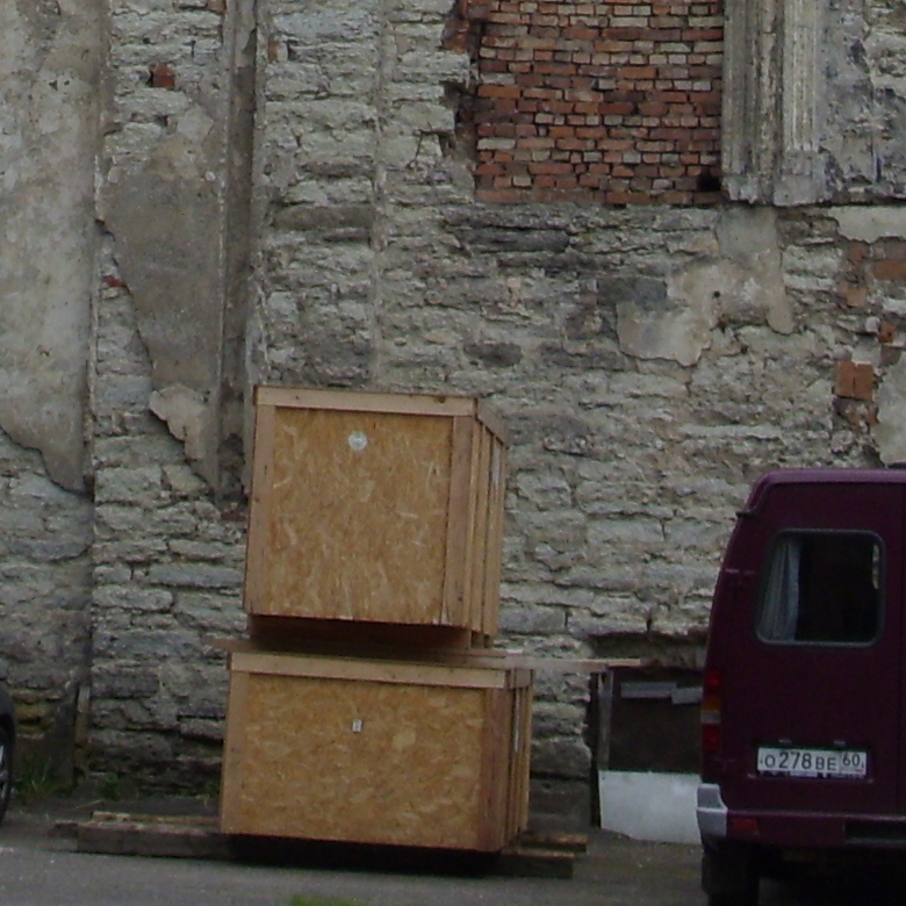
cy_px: -544
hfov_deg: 11.1
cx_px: 438
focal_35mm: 157
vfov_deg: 10.6
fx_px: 4649
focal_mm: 6.3
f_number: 4.9
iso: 50
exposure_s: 1/228
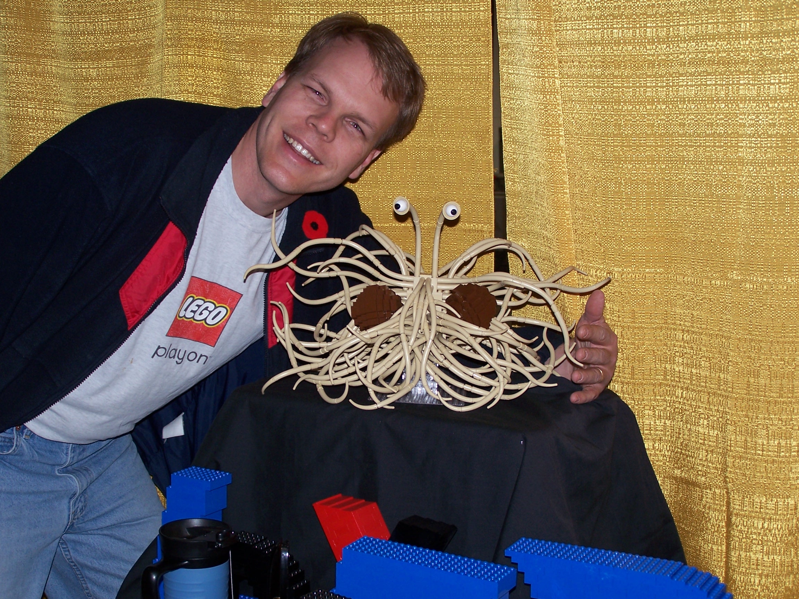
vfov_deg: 22.9
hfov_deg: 30.3
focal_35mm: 64
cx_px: 400
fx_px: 1477
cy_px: 300
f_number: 3.2
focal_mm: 10.7
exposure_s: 1/80
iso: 80
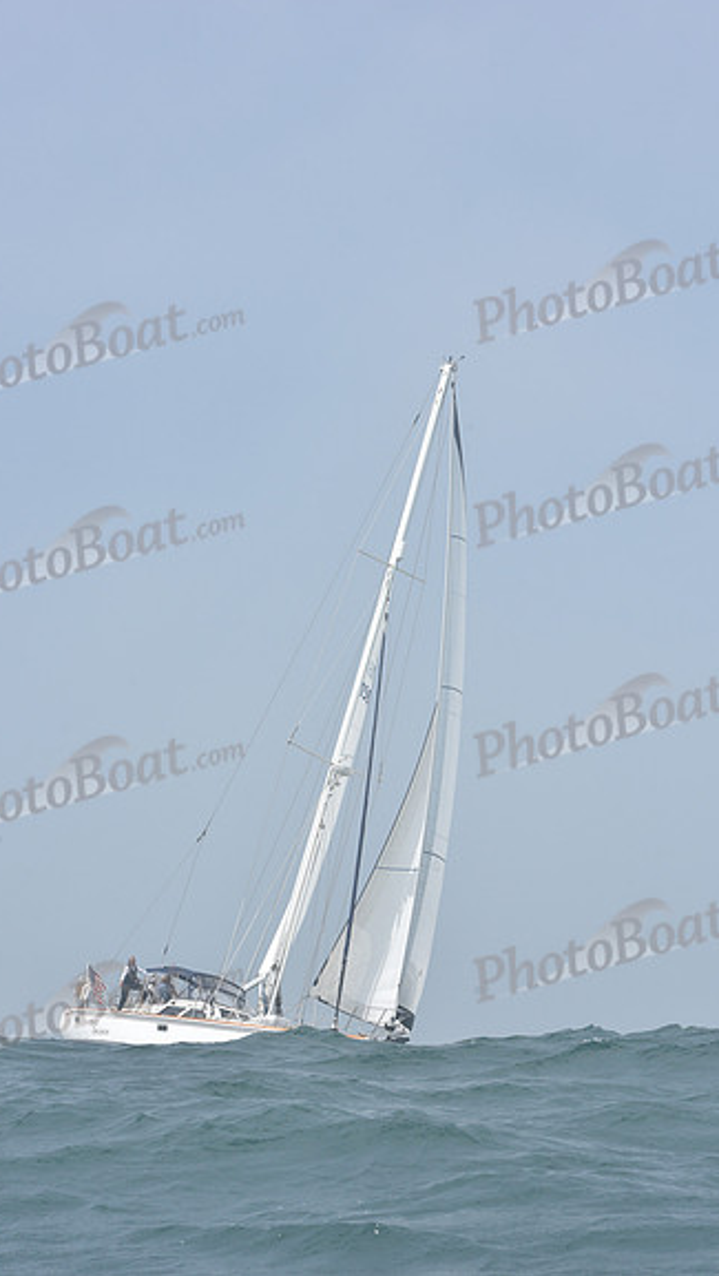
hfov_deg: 15.3
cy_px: 637
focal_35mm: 79
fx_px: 2675
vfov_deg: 26.8
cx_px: 360
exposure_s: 1/800
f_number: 11
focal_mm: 75
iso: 320
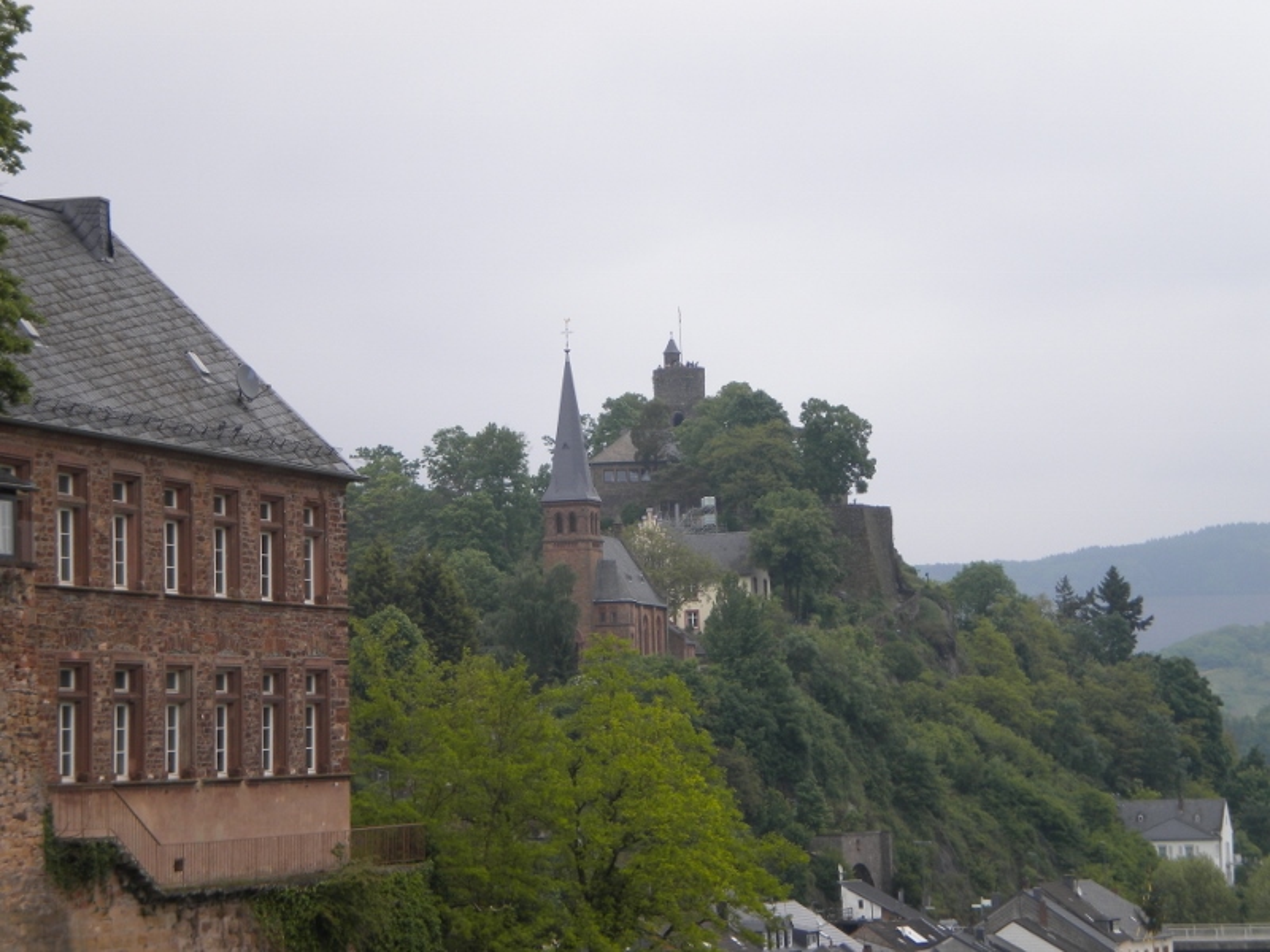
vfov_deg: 14.1
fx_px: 3852
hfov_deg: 18.7
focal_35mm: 105
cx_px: 635
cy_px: 476
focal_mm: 18.9
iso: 80
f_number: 5.9
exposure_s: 1/176
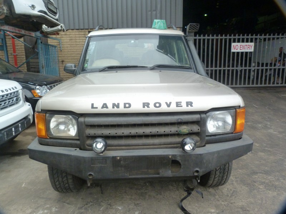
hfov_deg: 69.4
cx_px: 143
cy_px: 107
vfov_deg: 54.9
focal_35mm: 25
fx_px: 207
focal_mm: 4.5
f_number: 4
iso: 250
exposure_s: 1/200
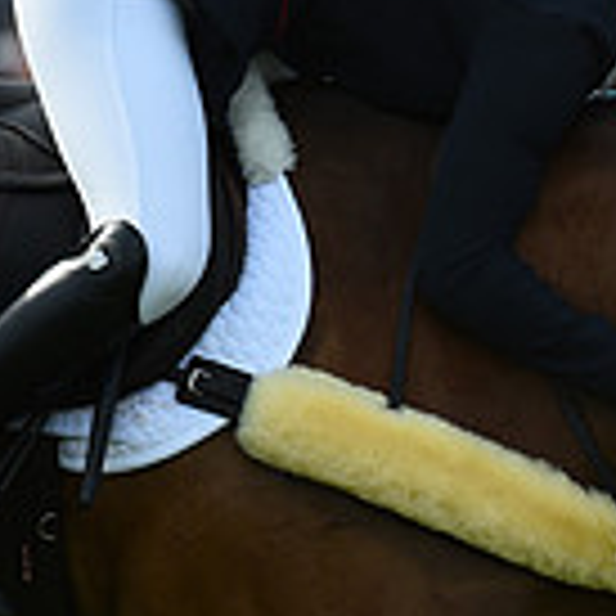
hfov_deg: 1.4
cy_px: 418
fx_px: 25347
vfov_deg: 1.4
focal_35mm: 1259
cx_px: 1147
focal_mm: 350
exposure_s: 1/1250
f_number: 4.5
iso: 400
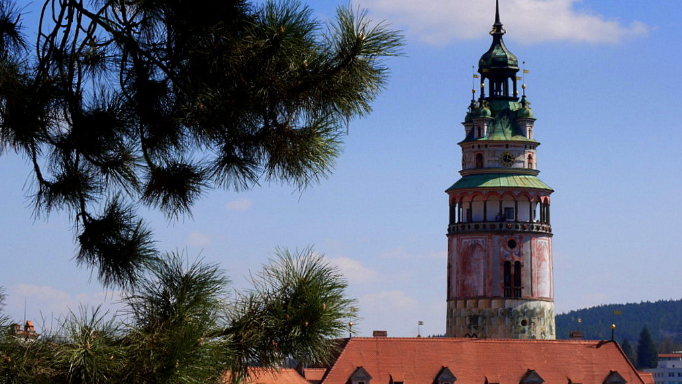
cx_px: 341
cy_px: 131
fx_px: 2423
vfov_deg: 9.0
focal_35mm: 134
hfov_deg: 16.0
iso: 160
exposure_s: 1/80
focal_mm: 61
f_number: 22
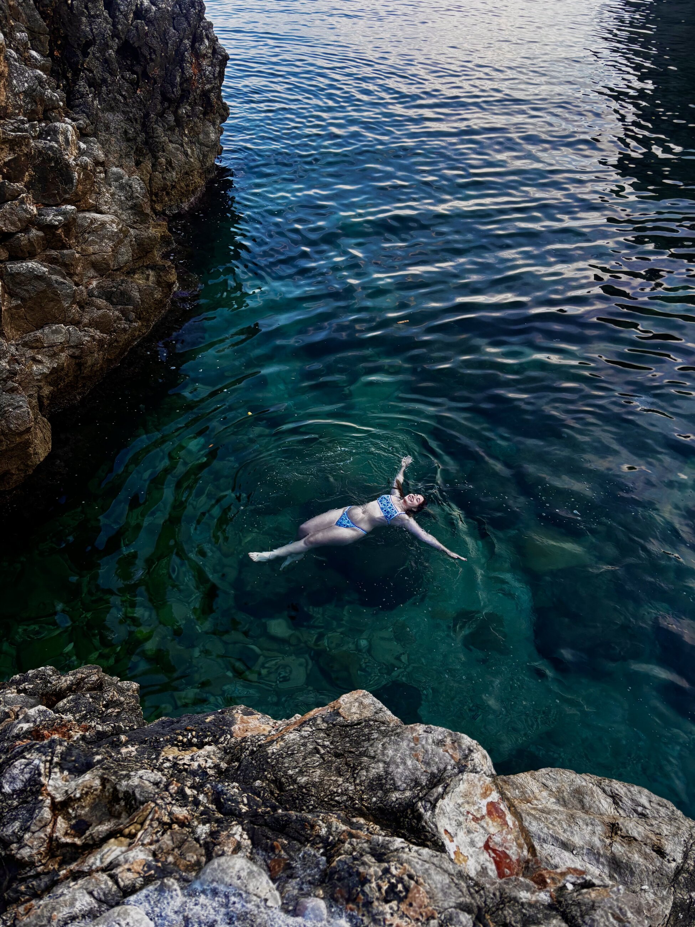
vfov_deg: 67.3
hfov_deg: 53.1
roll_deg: -1.6
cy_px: 464
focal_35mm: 26
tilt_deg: -41.5
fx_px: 696
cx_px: 348
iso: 125
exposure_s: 1/79
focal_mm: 5.96
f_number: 1.6
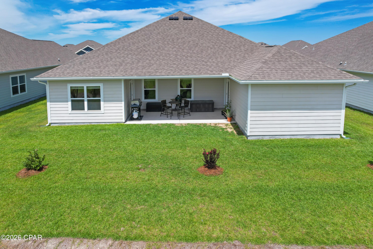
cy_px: 124
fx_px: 228
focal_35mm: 22
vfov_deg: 57.2
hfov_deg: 78.6
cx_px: 186
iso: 100
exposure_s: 1/1500
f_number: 2.8
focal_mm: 8.38
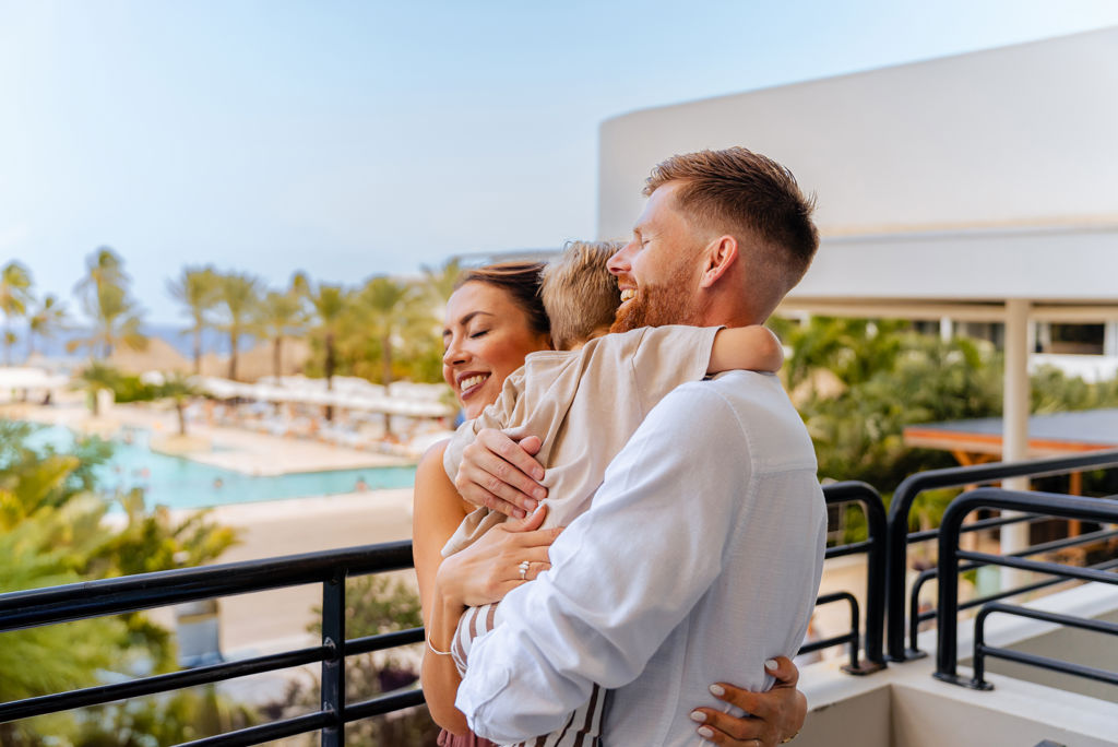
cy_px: 374
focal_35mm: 34
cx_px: 559
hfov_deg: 55.8
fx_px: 1056
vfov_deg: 38.9
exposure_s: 1/1600
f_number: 2.8
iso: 500
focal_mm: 34
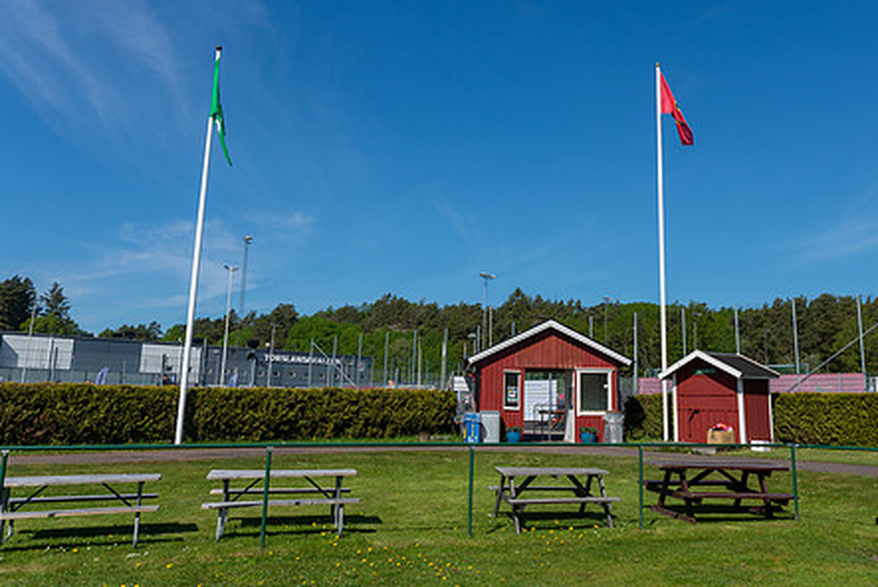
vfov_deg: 41.0
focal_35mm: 32
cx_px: 531
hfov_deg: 58.2
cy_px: 239
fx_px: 781
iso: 100
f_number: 5
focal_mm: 24
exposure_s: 1/800
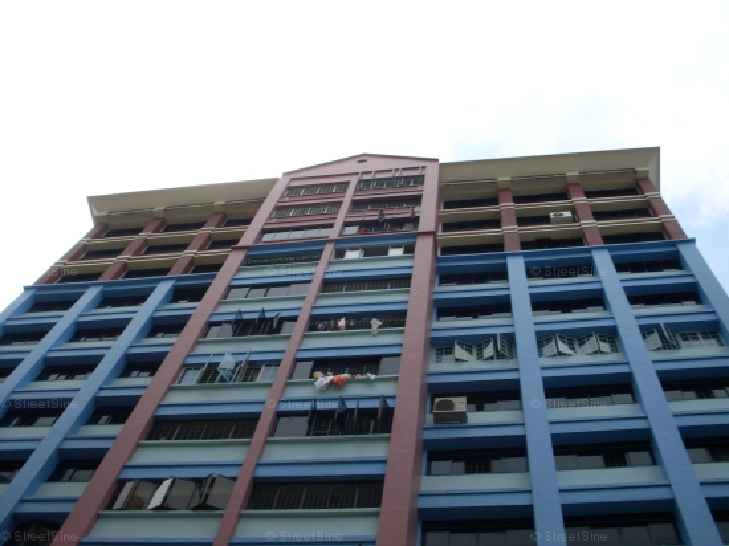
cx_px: 364
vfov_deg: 37.7
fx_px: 800
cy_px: 273
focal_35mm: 38
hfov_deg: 49.0
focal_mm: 6.3
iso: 80
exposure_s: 1/180
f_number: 8.4
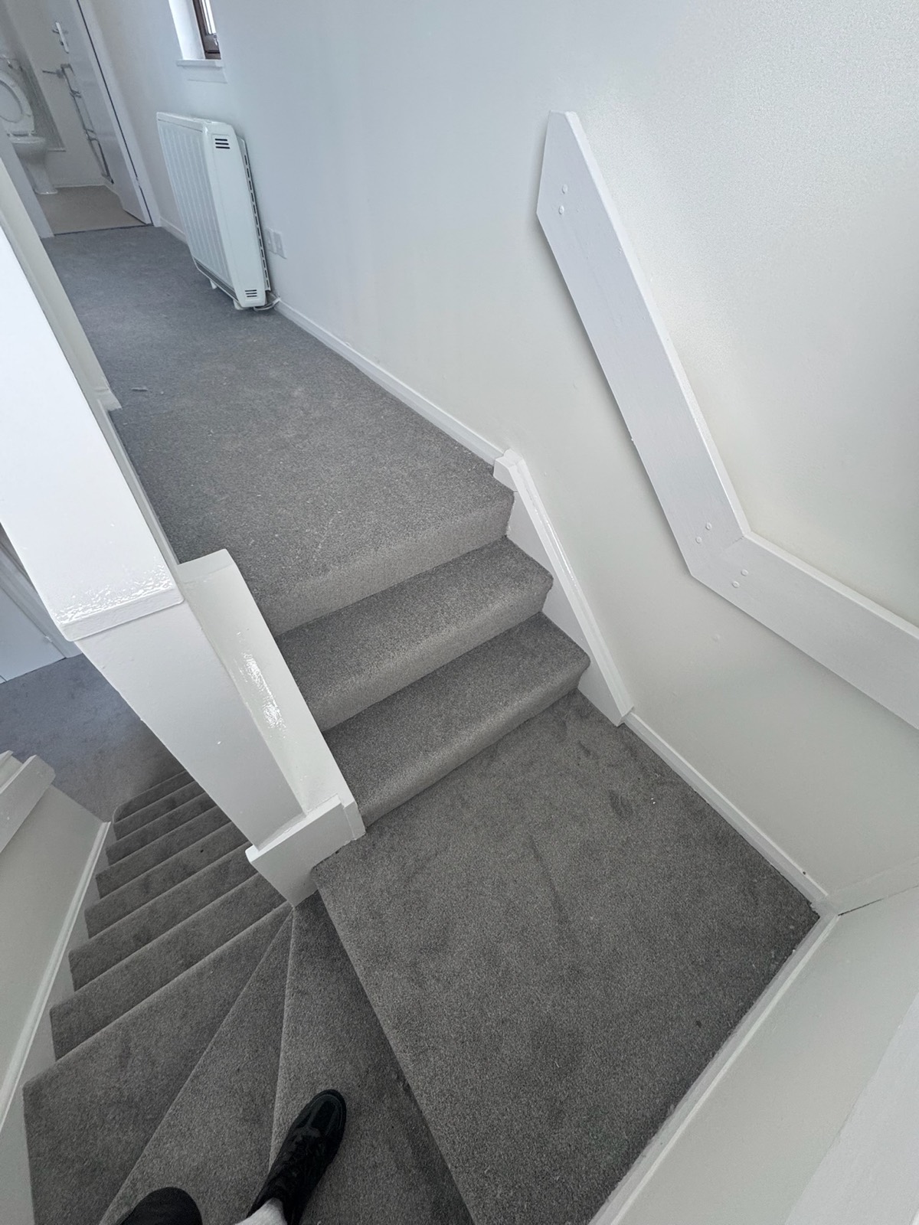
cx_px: 460
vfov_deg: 102.1
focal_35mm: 14
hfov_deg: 85.7
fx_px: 496
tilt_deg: -46.1
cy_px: 612
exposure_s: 1/99
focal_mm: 2.22
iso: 200
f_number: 2.2
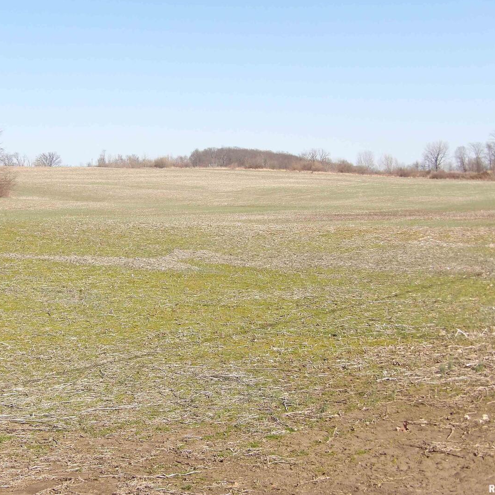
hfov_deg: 23.3
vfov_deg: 23.4
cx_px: 188
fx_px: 1197
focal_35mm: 74
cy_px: 245
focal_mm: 11.1
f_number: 4
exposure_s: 1/596
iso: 100
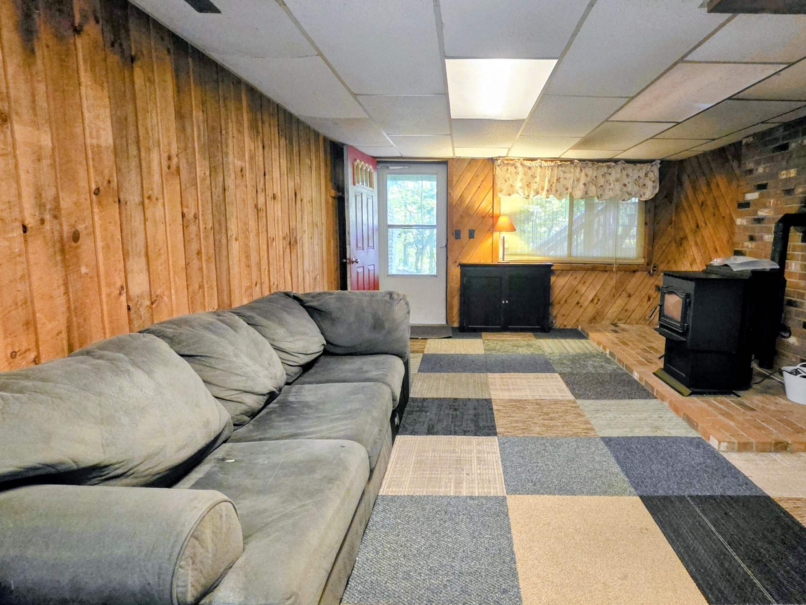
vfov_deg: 71.6
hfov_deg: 87.2
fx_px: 419
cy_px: 290
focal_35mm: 18
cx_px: 460
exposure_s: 1/60
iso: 1250
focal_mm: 2.2
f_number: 1.9
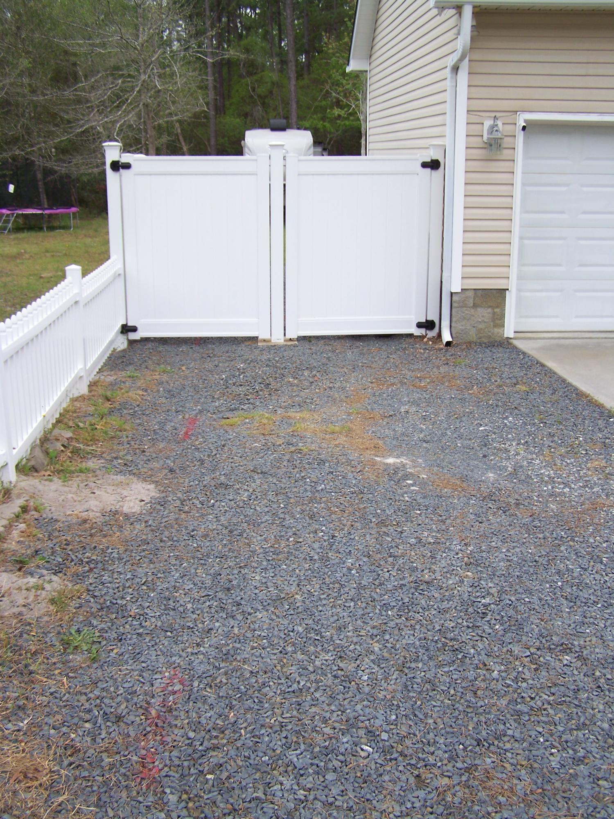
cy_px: 410
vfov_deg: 49.0
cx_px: 307
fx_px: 899
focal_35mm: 38
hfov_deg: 37.7
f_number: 2.8
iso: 64
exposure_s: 1/400
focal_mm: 6.3
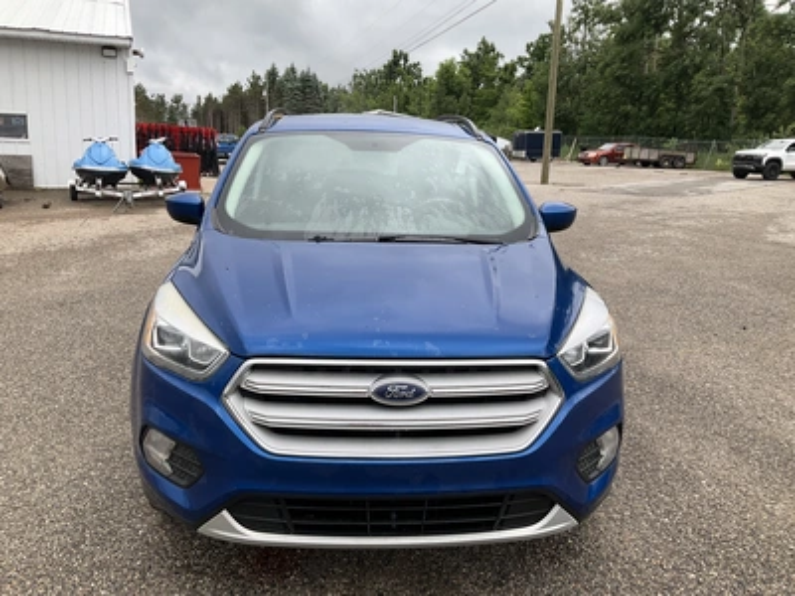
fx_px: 666
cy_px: 298
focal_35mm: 29
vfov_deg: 48.2
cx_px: 398
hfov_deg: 61.7
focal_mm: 3
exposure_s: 1/365
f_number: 1.8
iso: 25
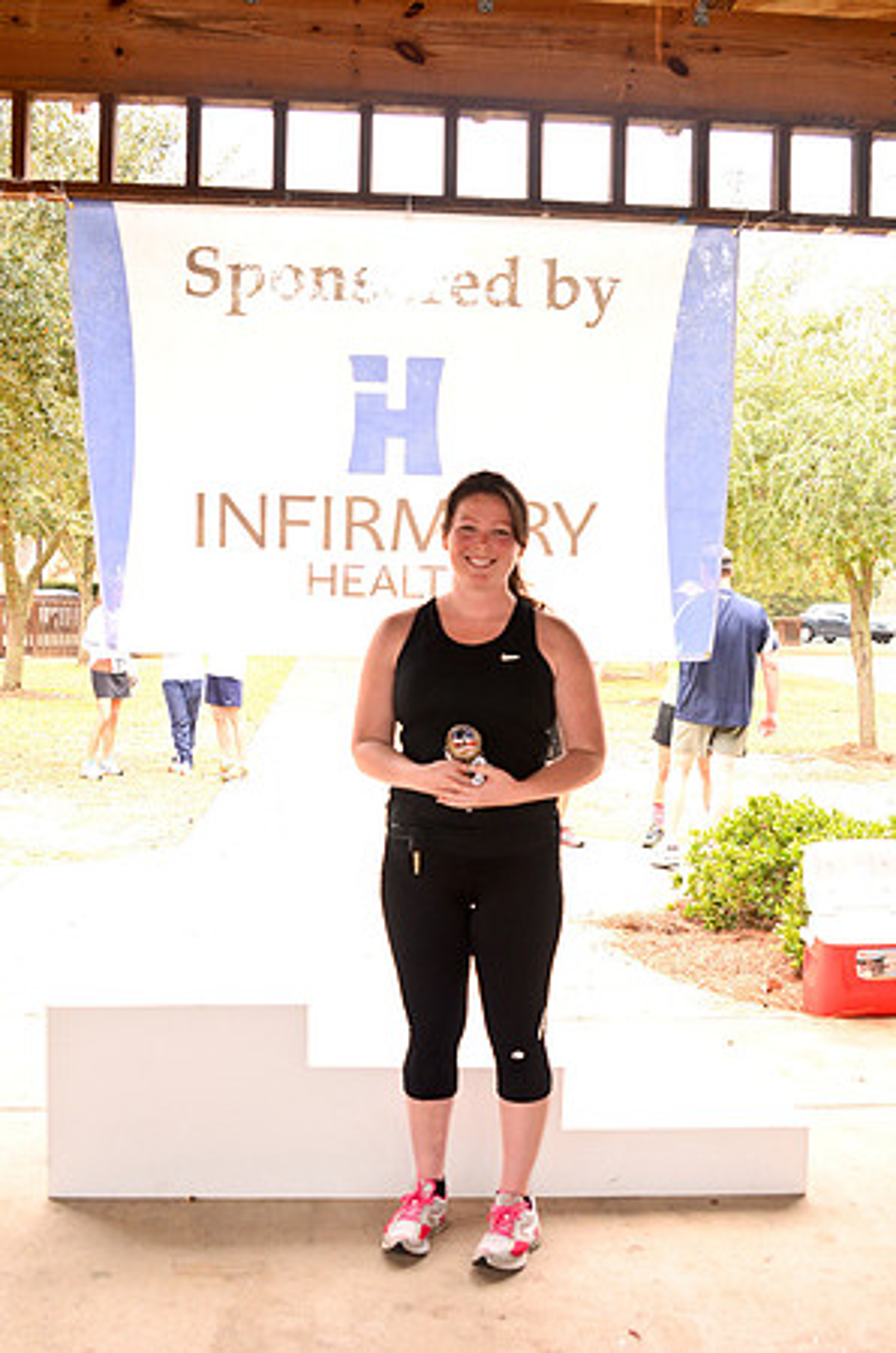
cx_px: 448
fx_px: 1519
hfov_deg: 32.9
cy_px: 676
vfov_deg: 48.0
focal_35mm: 40
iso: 640
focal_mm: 27
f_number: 4
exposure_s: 1/125
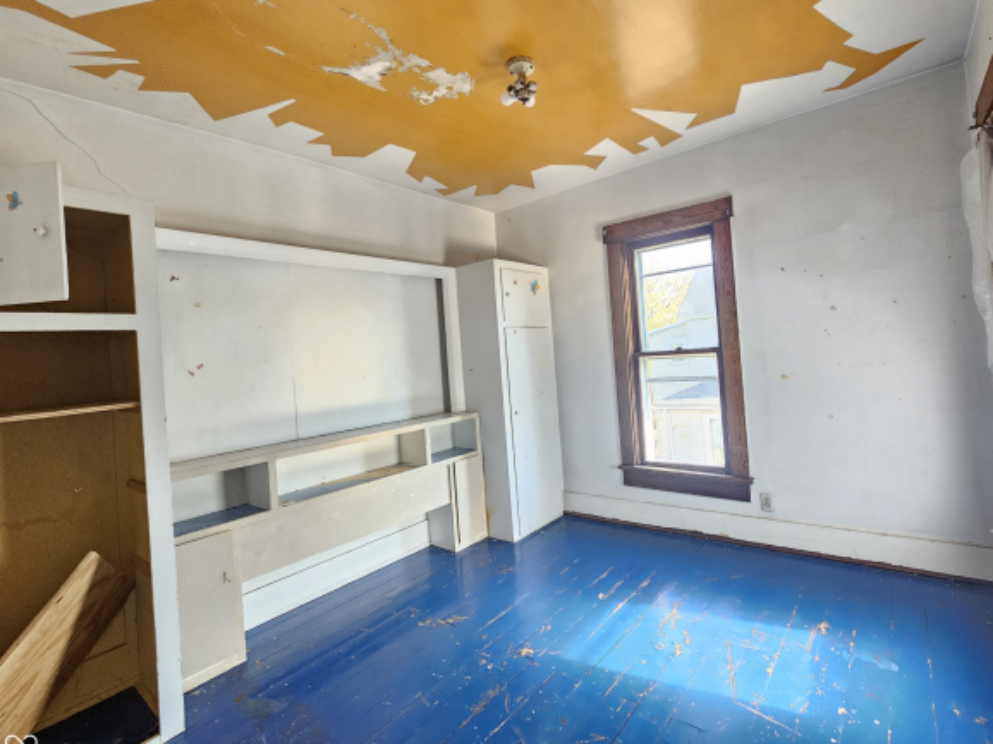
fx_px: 430
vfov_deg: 81.5
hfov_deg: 97.6
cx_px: 561
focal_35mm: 15
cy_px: 338
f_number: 2.2
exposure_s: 1/77
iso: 320
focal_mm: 2.2
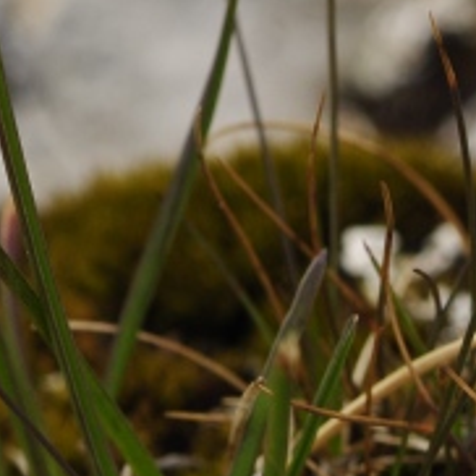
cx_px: 620
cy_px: 588
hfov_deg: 3.7
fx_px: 7434
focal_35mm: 478
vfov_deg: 3.7
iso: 200
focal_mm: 85
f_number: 8
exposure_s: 1/200
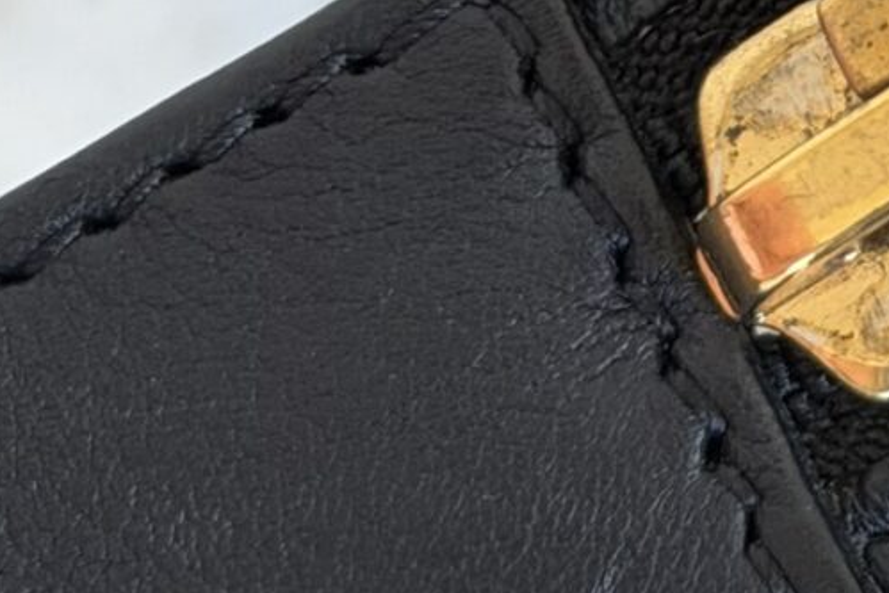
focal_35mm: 256
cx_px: 1529
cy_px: -545
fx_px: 6323
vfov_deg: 5.3
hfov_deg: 7.8
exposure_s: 1/81
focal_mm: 6.76
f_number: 1.78
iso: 100
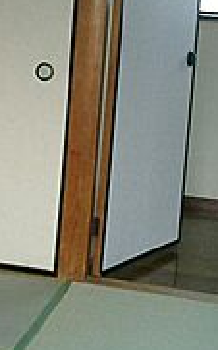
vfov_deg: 20.5
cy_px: 99
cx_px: -102
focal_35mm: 101
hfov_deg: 12.4
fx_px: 961
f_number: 3.2
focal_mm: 7.5
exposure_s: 1/30
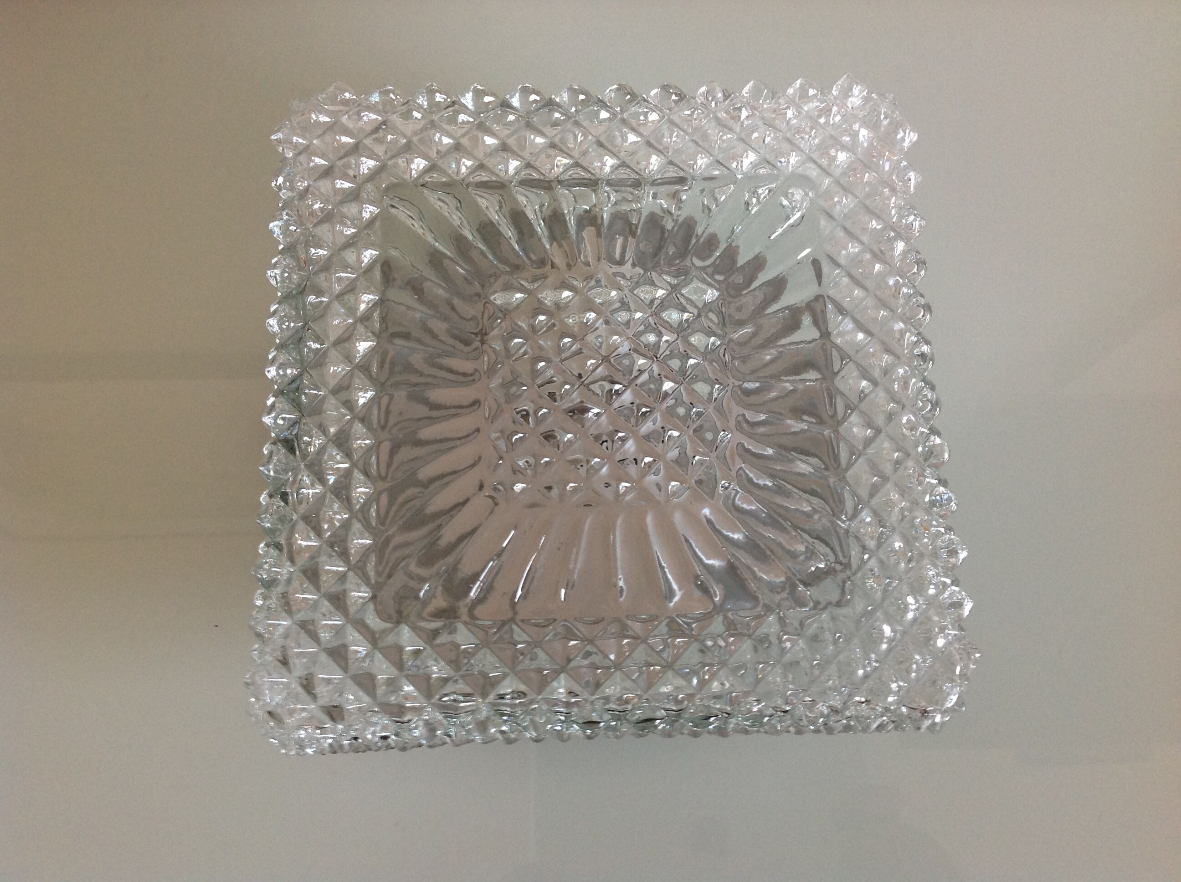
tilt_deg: -76.4
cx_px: 590
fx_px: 1192
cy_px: 441
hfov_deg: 52.7
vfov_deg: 40.6
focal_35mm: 35
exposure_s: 1/15
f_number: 2.4
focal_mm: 4.28
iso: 100
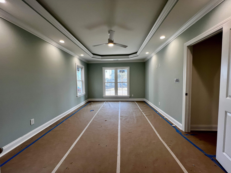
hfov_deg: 106.2
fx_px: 87
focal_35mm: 13
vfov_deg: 89.9
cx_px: 116
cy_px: 86
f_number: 1.8
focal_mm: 1.57
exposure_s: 1/120
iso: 40
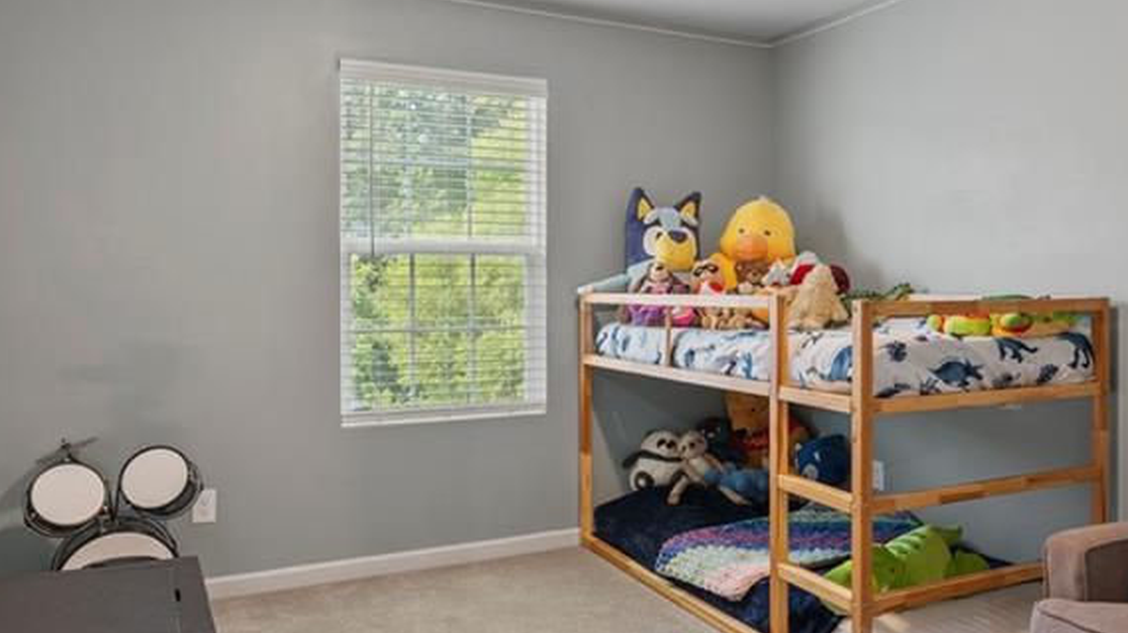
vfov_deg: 35.6
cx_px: 705
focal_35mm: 33
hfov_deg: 58.8
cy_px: 263
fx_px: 985
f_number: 9
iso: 640
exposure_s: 1/25
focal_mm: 17.5
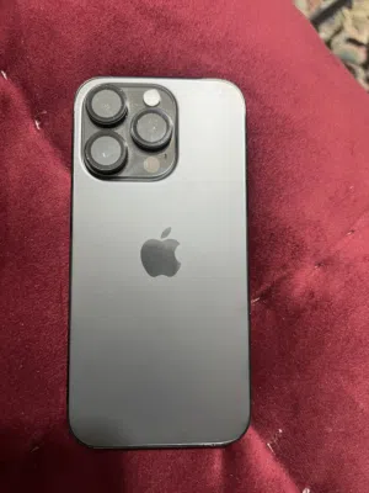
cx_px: 184
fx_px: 370
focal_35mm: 26
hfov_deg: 53.1
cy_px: 246
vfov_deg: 67.3
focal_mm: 5.7
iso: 320
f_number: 1.5
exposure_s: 1/60
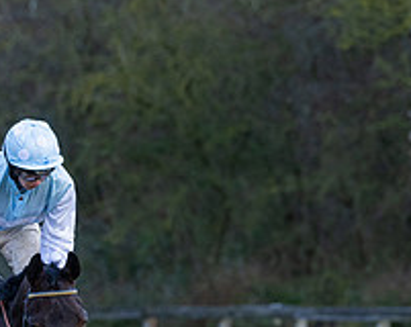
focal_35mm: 632
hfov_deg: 3.1
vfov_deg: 2.4
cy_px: 325
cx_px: 46
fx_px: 7673
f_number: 4
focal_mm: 200
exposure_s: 1/500
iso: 800
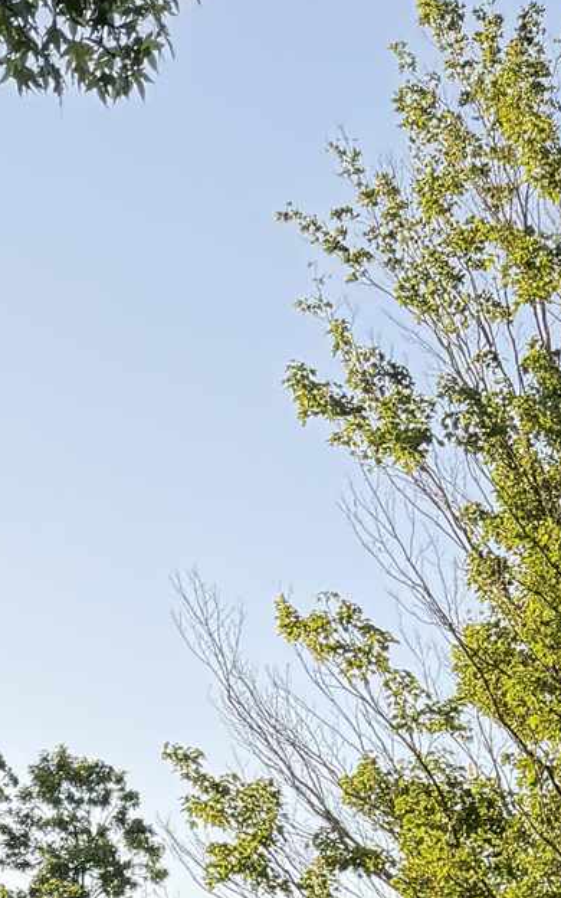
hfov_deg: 13.7
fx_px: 2299
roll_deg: -0.2
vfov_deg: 17.6
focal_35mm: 94
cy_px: 1639
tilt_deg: -8.2
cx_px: 560
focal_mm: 6.76
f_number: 1.78
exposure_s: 1/470
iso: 80
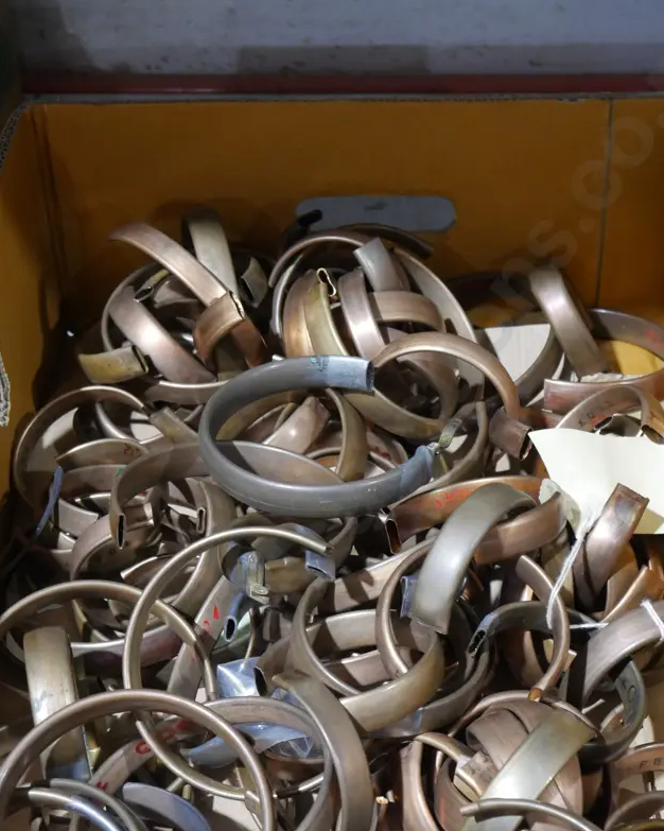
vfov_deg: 27.5
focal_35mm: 69
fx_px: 1696
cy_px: 455
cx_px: 392
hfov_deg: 22.1
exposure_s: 1/60
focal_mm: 27
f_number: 5.3
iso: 2000
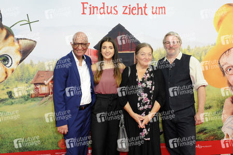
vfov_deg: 35.1
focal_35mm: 38
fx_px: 246
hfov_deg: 50.7
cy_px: 78
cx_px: 116
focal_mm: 38
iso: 1600
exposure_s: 1/160
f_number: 6.3
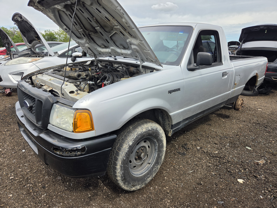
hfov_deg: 73.9
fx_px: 184
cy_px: 104
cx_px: 138
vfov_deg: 58.9
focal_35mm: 23
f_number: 1.8
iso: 80
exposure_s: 1/2259
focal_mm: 5.4
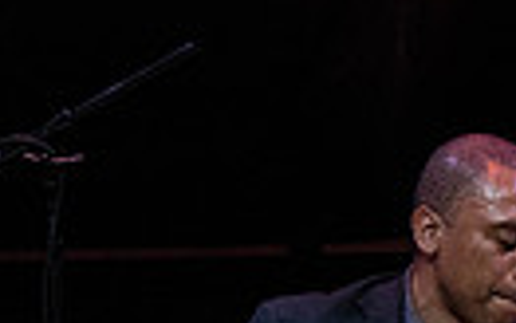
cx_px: -8
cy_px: 534
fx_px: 25183
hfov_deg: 1.2
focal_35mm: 1790
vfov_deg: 0.7
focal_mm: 397
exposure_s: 1/400
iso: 3200
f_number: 10
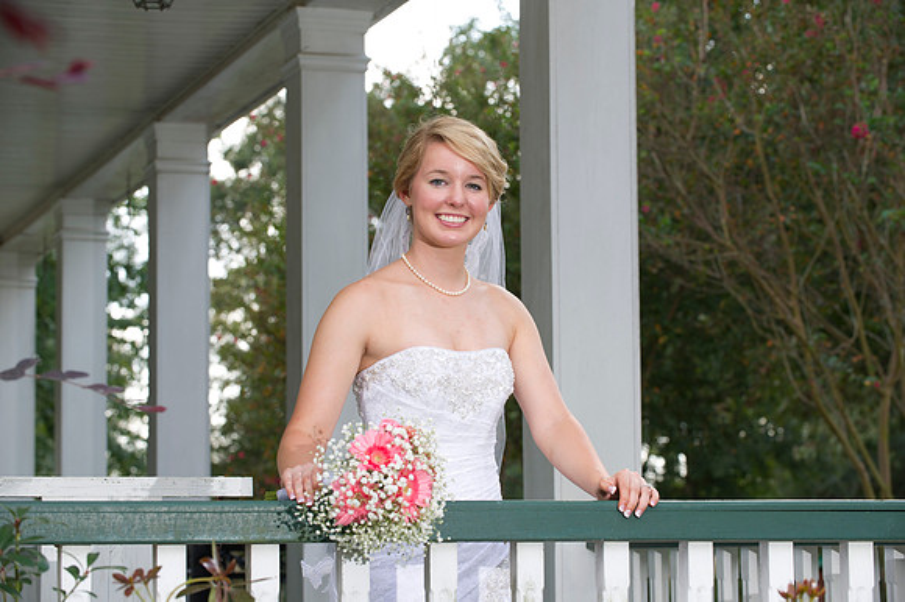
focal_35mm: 102
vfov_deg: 13.4
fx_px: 2563
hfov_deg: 20.0
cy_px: 301
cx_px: 452
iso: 250
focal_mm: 102
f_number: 5.6
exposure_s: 1/100
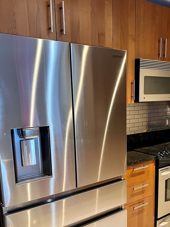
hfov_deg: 38.5
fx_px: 242
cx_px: 104
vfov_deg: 49.6
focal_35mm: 37
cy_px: 143
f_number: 1.5
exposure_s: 1/60
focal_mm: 5.7
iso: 200
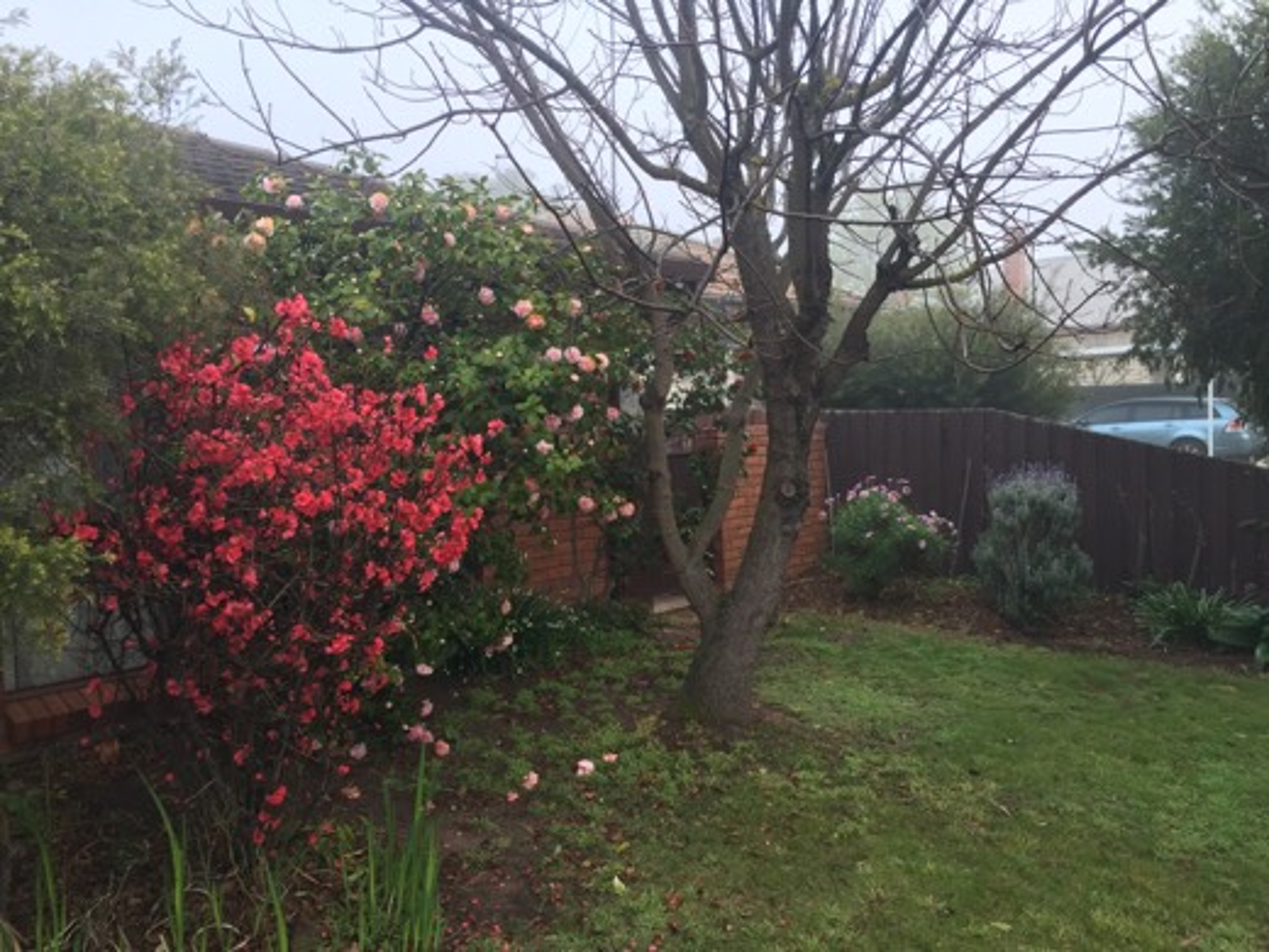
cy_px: 476
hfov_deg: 61.7
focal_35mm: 29
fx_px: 1063
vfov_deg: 48.2
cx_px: 634
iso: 50
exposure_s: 1/120
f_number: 2.2
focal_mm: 4.15
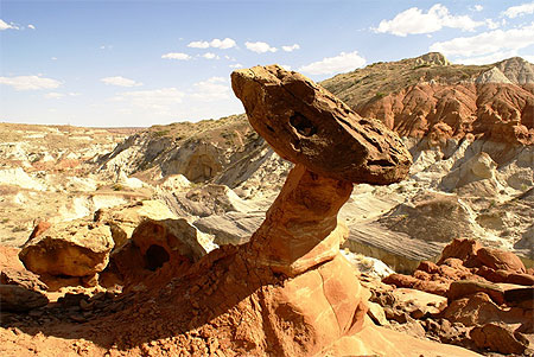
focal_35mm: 27
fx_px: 401
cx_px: 267
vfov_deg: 48.0
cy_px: 178
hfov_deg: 67.3
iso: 100
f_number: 10
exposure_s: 1/125
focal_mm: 18
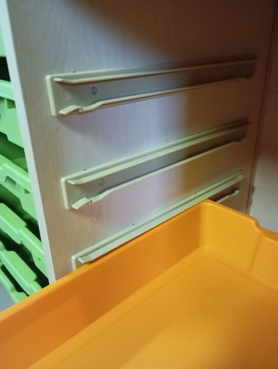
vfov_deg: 63.4
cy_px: 184
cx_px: 139
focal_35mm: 28
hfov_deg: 49.9
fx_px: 299
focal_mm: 4.27
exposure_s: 1/16.7
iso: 3892
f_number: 1.8
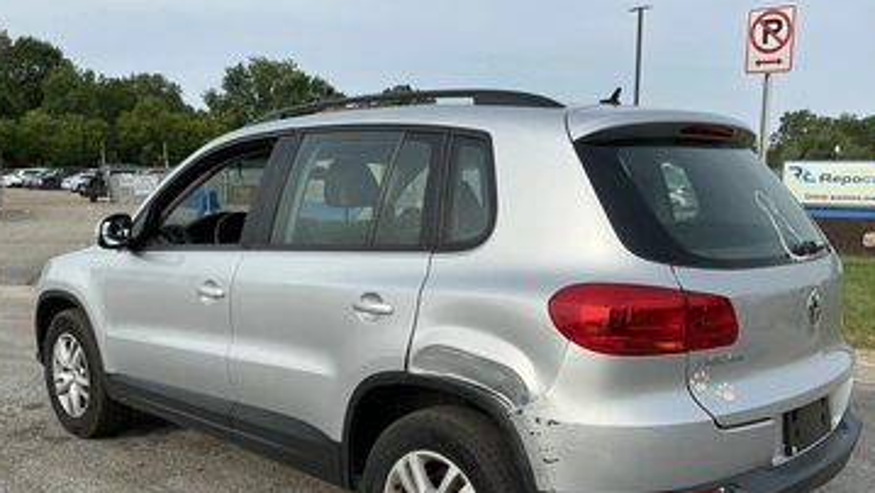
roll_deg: -0.1
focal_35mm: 34
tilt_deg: -8.3
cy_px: 320
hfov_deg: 58.0
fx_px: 789
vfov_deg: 34.4
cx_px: 458
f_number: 1.8
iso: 25
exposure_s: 1/1730
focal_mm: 3
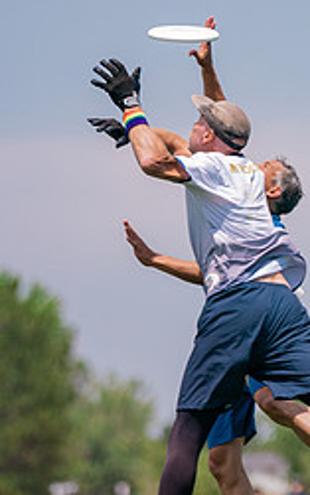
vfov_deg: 5.3
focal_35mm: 393
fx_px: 5309
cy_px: 249
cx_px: 241
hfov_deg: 3.3
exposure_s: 1/10000
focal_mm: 167
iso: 500
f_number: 2.8
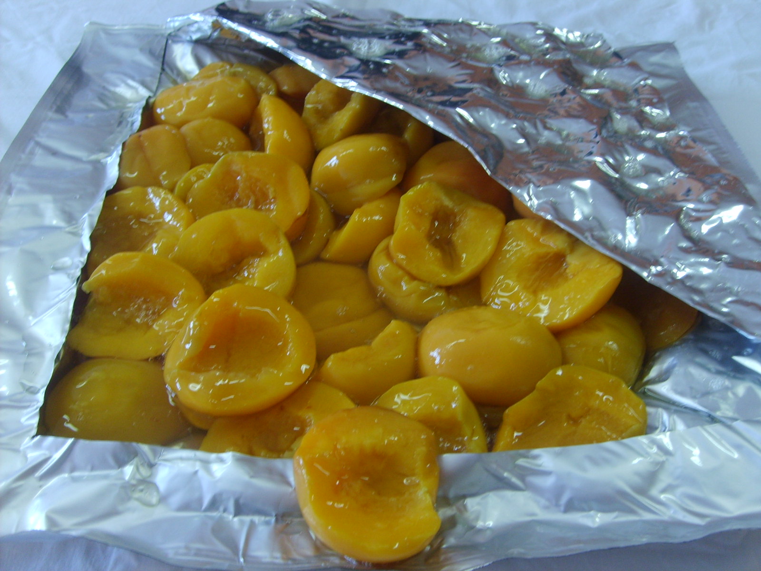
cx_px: 380
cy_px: 286
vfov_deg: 40.7
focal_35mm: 35
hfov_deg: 52.6
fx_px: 769
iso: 73
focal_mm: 5.8
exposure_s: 1/30
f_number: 2.8
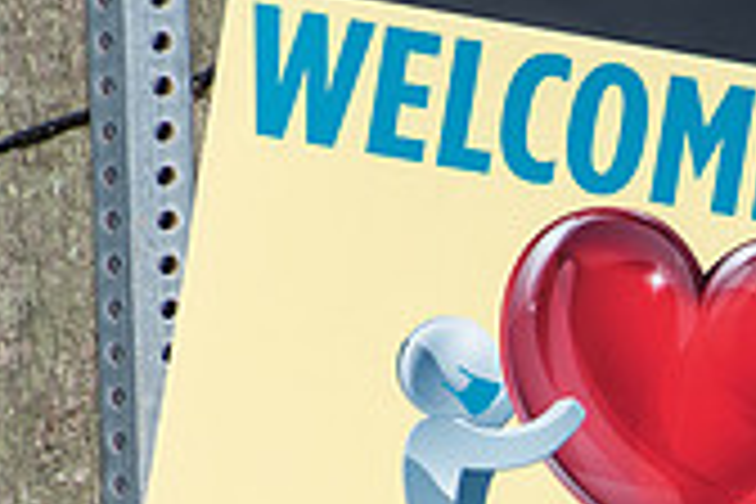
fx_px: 18122
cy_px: 709
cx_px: 932
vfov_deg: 1.6
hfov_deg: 2.4
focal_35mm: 863
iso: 250
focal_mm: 145
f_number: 5.6
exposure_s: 1/2000
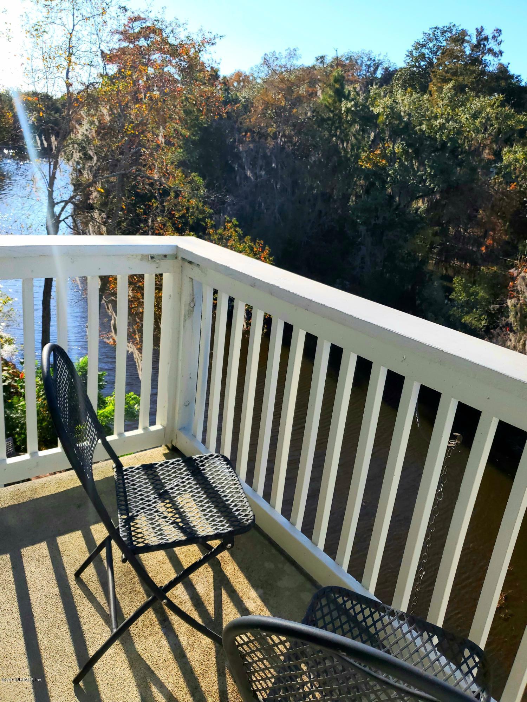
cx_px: 264
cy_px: 351
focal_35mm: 26
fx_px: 528
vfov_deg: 67.3
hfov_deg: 53.1
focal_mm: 4.3
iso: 50
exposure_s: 1/2008
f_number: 1.5
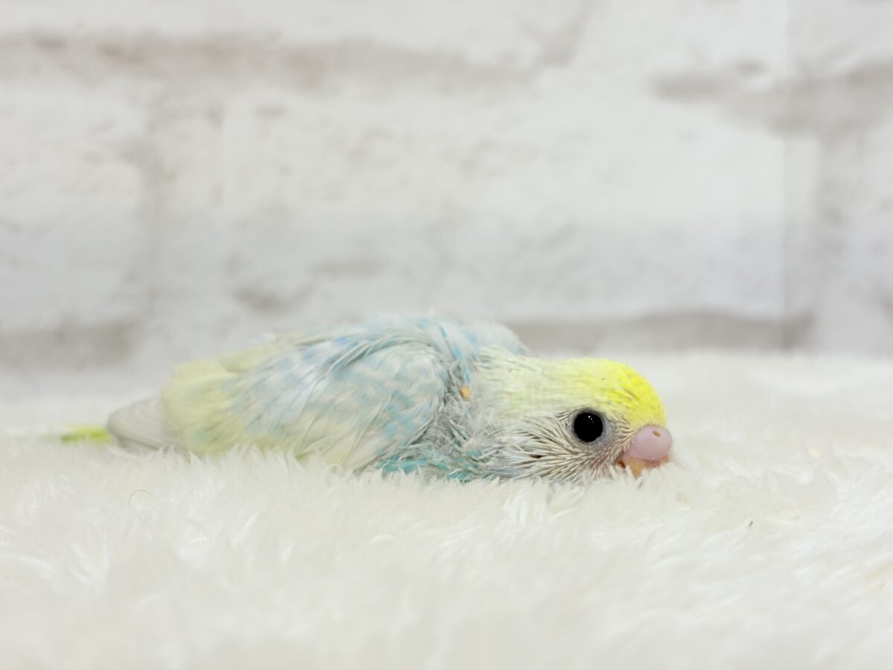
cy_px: 335
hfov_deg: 36.8
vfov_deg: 28.0
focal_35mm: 52
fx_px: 1341
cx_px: 446
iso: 25
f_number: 1.6
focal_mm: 5.96
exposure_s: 1/50
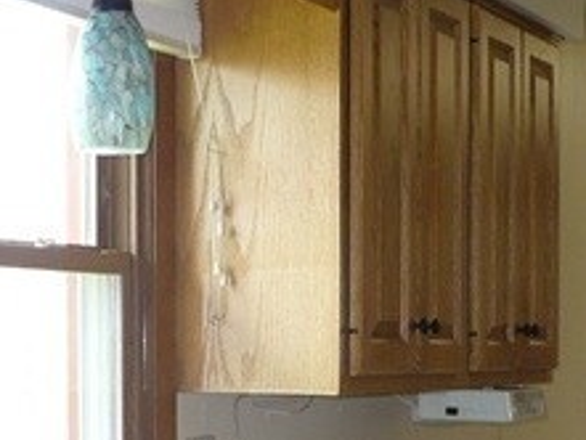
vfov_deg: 13.4
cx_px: 294
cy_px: 543
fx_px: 1812
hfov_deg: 18.4
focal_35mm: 107
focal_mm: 6.1
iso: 160
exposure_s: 1/30
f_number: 2.8
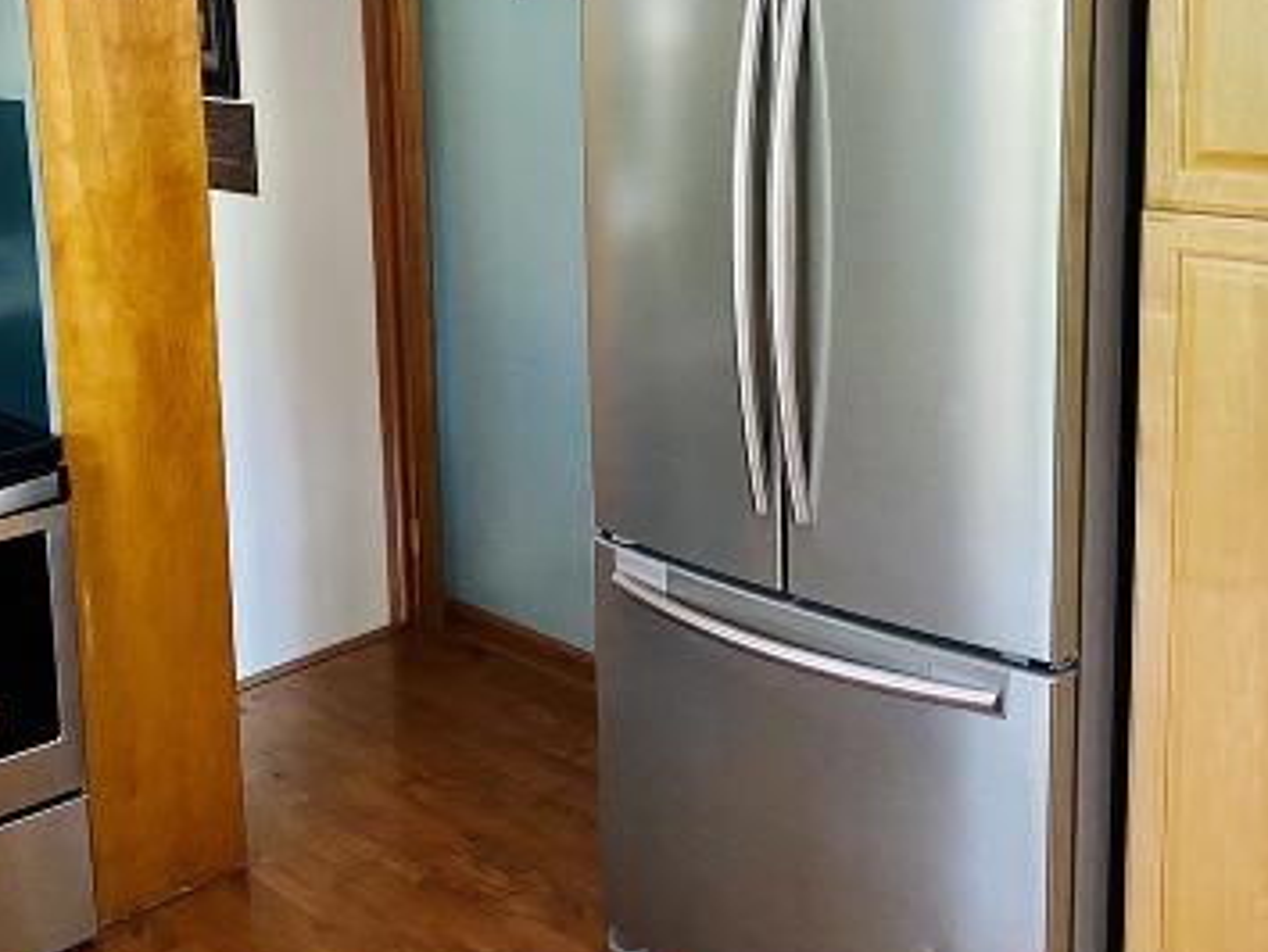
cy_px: 261
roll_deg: +2.0
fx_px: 1723
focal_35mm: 47
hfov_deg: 40.1
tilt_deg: -9.4
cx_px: 480
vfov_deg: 30.5
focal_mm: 4.25
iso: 500
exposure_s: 1/60
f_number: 1.8
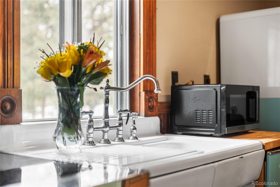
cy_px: 94
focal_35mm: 50
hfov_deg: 39.6
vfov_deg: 27.0
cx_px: 140
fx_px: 389
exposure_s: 1/30
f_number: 1.8
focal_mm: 50
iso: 200
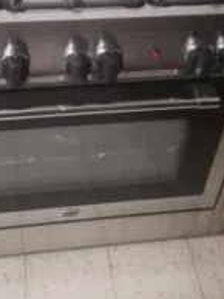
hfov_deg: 26.0
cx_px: 77
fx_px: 483
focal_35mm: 56
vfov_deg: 33.3
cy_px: 56
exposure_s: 1/20
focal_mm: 5.3
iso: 1600
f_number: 1.8
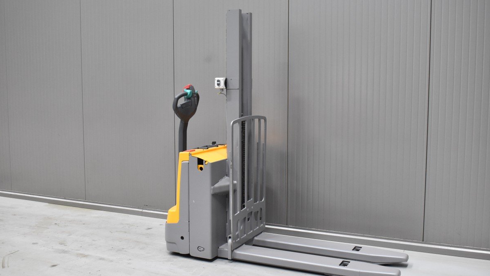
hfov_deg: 51.0
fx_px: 514
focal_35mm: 40
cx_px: 245
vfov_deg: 30.0
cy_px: 143
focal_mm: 25
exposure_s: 1/40
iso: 1600
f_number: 5
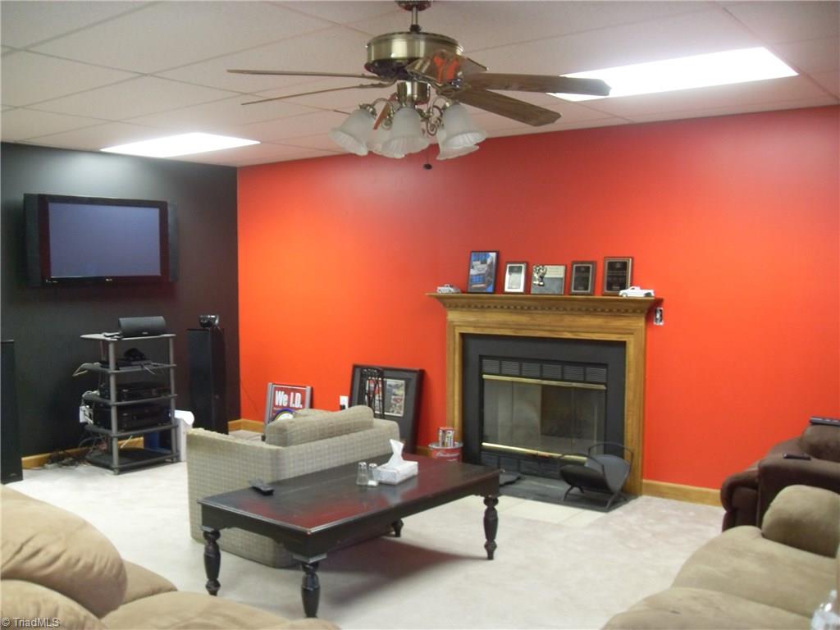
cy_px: 315
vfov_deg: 41.8
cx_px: 420
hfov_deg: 54.0
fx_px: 825
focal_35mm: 34
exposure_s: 1/8
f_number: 2.8
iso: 200
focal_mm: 6.3
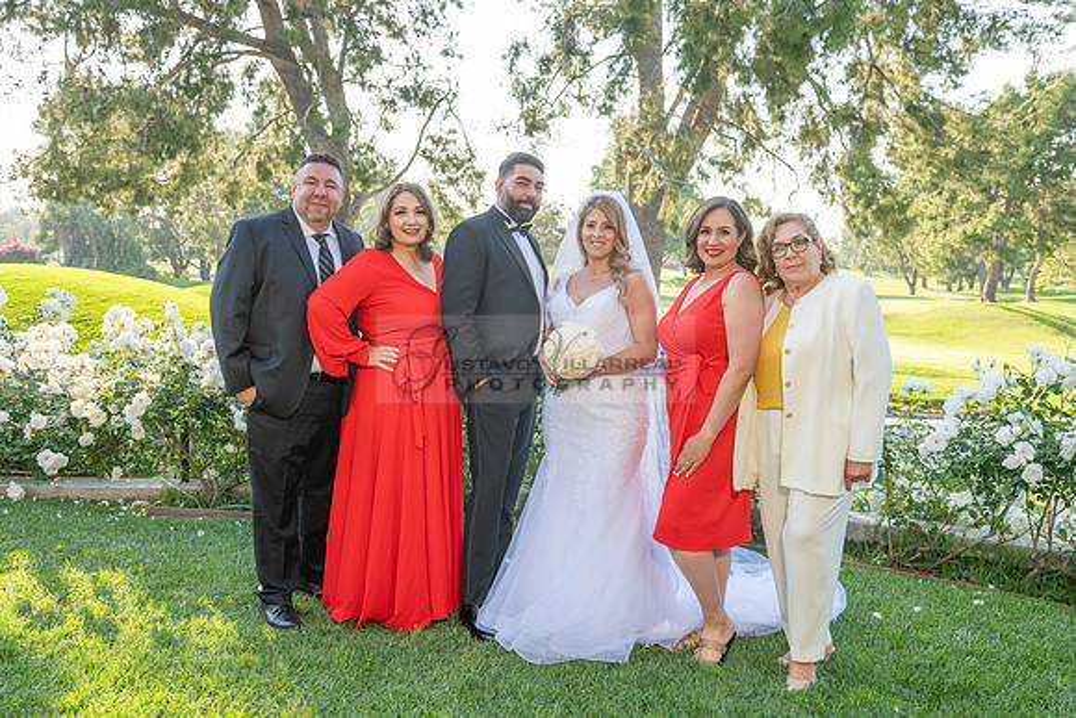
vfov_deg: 38.9
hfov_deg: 55.8
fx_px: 1016
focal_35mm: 34
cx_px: 538
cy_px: 359
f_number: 5.6
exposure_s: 1/200
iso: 250
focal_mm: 34
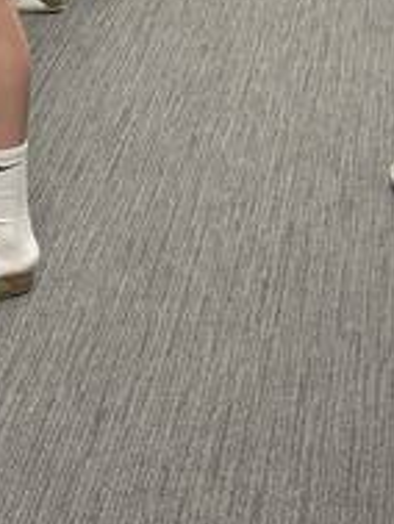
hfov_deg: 10.5
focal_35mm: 141
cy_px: -108
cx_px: 183
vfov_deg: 13.6
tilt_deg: -10.0
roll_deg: -2.9
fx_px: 2137
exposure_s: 1/60
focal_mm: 5.96
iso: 100
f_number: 1.6
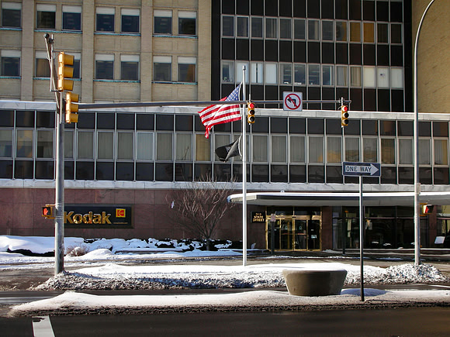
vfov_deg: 24.0
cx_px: 225
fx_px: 793
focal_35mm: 61
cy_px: 168
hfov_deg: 31.7
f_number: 4
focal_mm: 10.1
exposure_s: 1/322
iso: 50
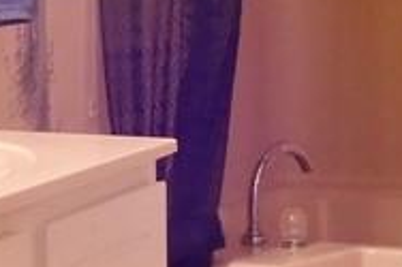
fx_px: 1517
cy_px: 15
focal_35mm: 136
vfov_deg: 10.0
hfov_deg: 15.1
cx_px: 122
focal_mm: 4.3
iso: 400
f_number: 3.4
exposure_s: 1/20
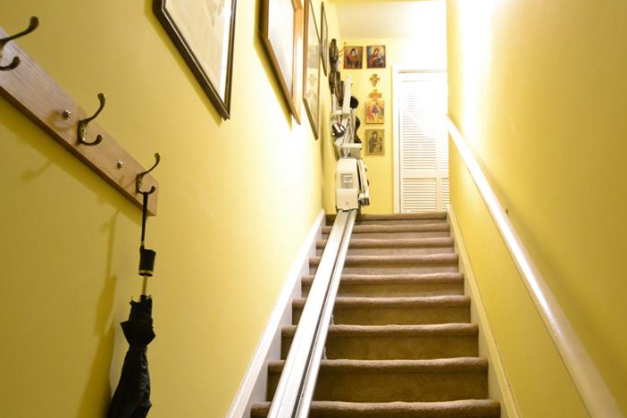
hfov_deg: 53.5
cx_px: 409
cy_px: 300
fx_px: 610
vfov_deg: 37.2
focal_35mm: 35
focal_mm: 16
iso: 3200
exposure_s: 1/50
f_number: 4
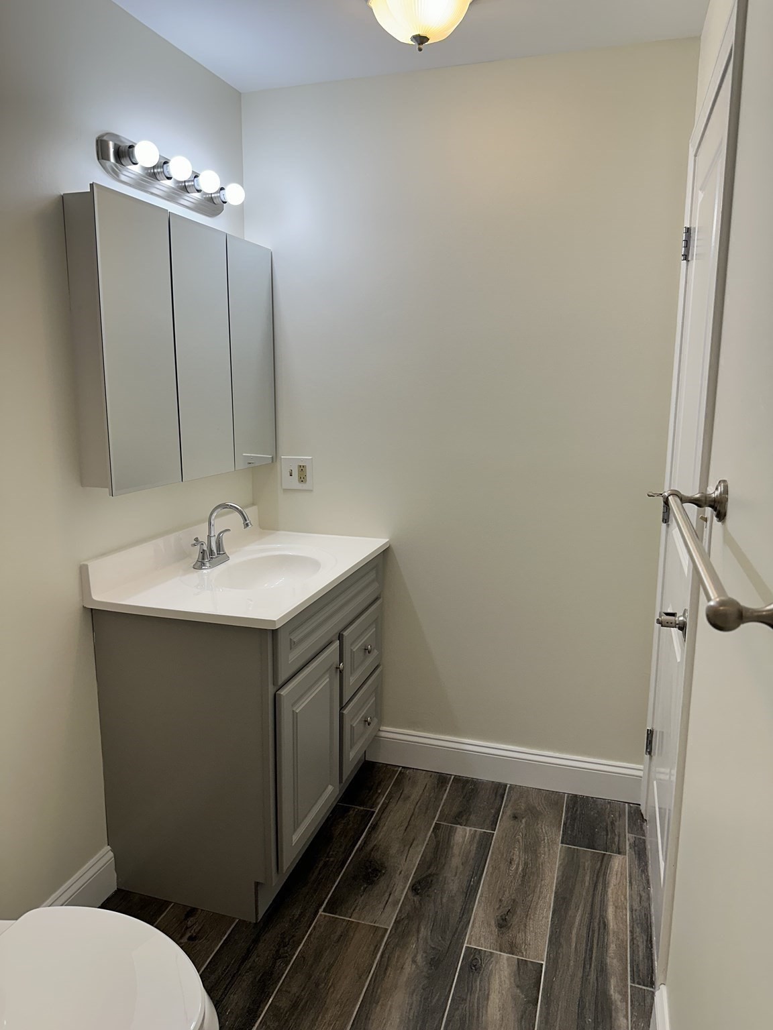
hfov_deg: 56.8
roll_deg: -0.9
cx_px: 386
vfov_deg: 71.6
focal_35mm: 24
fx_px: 715
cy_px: 515
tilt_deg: -9.4
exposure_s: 1/221
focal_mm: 6.86
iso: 64
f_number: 1.78
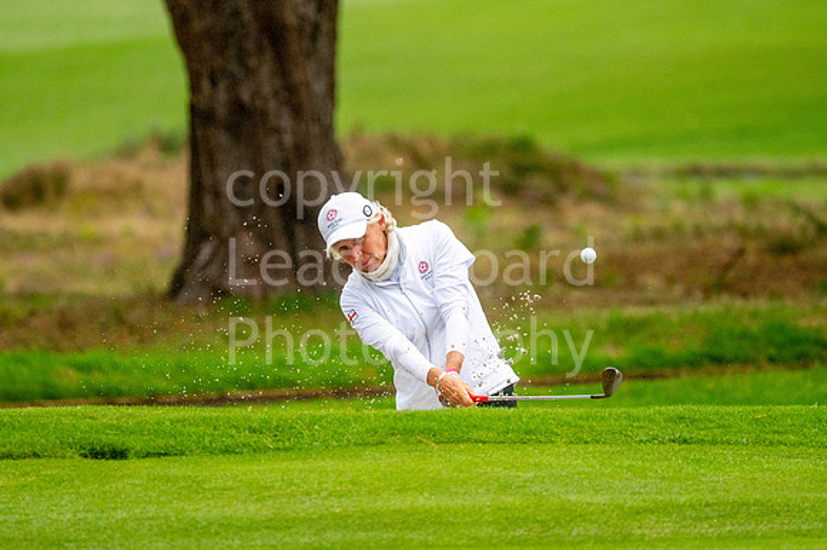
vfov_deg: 3.1
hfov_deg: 4.6
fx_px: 10331
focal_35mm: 450
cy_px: 275
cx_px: 414
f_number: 4
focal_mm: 300
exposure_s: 1/4000
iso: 800
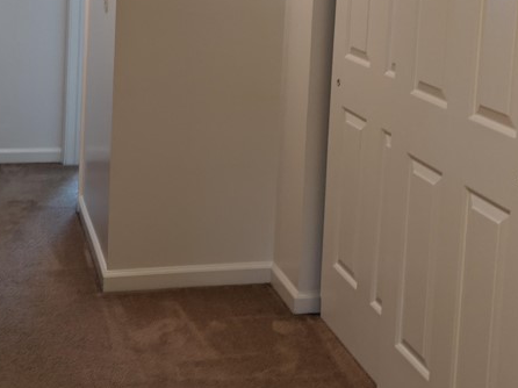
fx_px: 927
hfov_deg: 31.0
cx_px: 187
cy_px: 20
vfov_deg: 22.9
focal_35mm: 62
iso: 90
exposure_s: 1/24
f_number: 1.8
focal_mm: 4.44
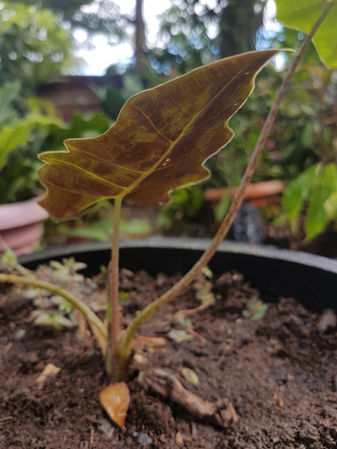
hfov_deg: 53.1
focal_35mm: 26
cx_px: 168
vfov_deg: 67.3
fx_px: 337
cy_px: 224
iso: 40
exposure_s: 1/293
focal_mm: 4.2
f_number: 1.7
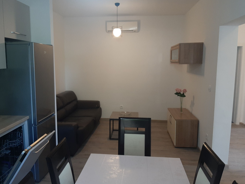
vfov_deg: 49.7
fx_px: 198
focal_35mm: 28
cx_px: 116
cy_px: 89
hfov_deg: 63.4
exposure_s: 1/50
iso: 125
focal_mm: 3.93
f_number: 1.7
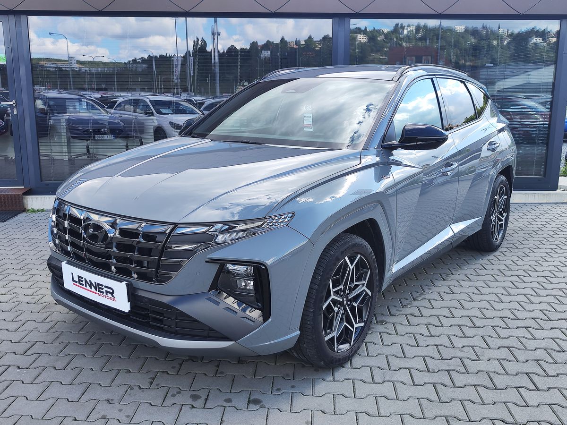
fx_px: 377
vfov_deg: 58.9
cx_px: 284
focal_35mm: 23
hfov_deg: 73.9
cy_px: 212
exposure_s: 1/248
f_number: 1.69
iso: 50
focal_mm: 7.01
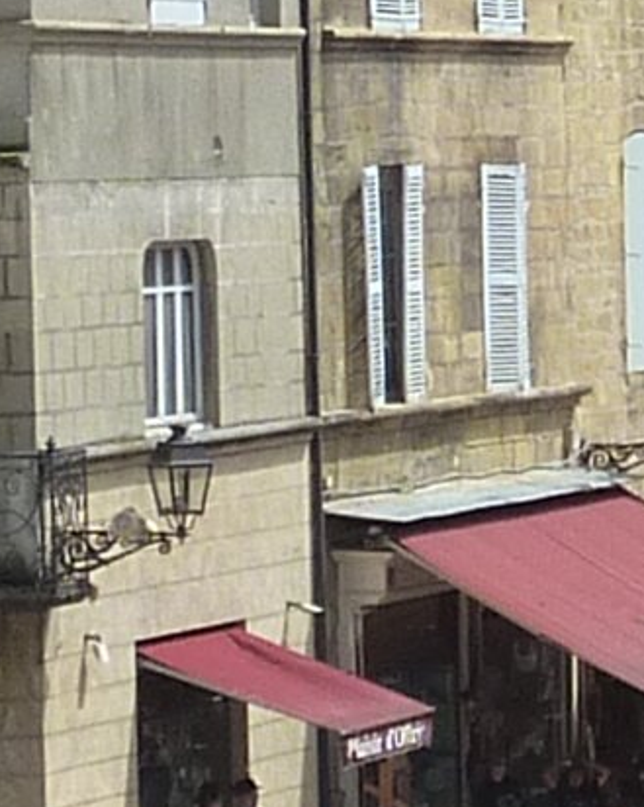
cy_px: 662
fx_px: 7632
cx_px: 814
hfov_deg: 4.8
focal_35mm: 320
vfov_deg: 6.0
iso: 125
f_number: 4.5
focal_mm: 6.1
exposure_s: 1/500
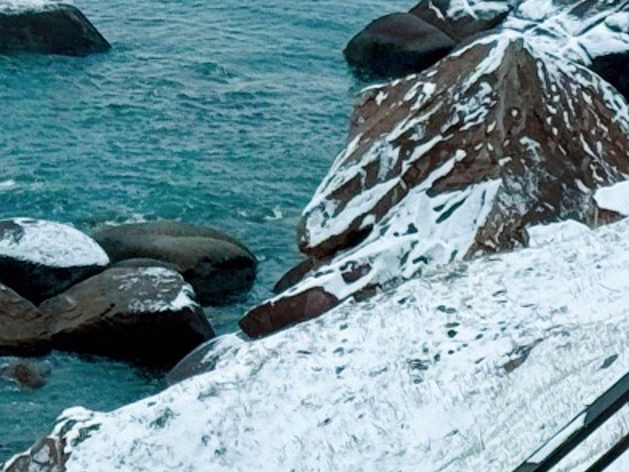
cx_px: 611
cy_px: 488
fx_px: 4471
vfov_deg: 6.0
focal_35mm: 246
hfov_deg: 8.0
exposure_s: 1/3096
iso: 64
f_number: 1.78
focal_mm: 6.86
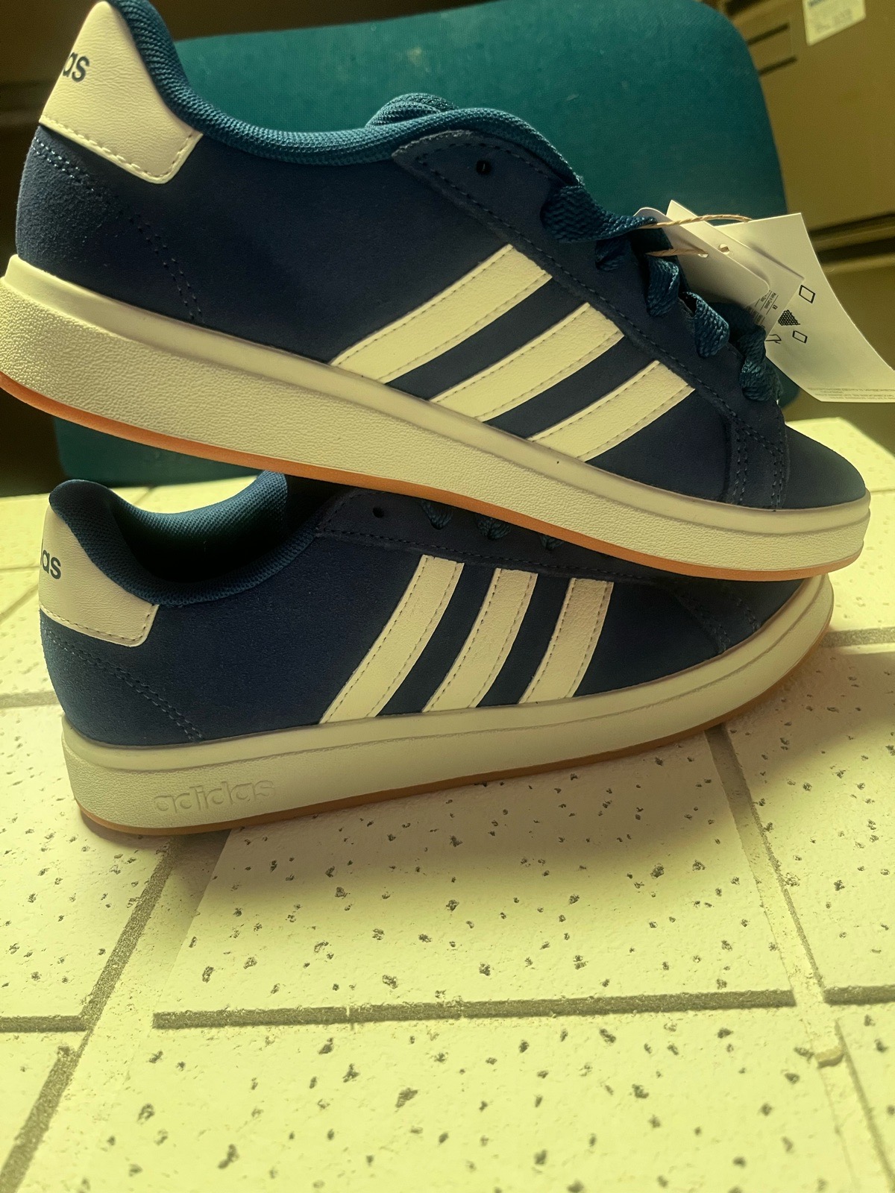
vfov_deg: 67.3
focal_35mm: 26
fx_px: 896
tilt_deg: -16.1
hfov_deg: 53.1
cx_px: 448
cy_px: 596
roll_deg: +6.5
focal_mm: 5.1
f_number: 1.6
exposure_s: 1/50
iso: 160
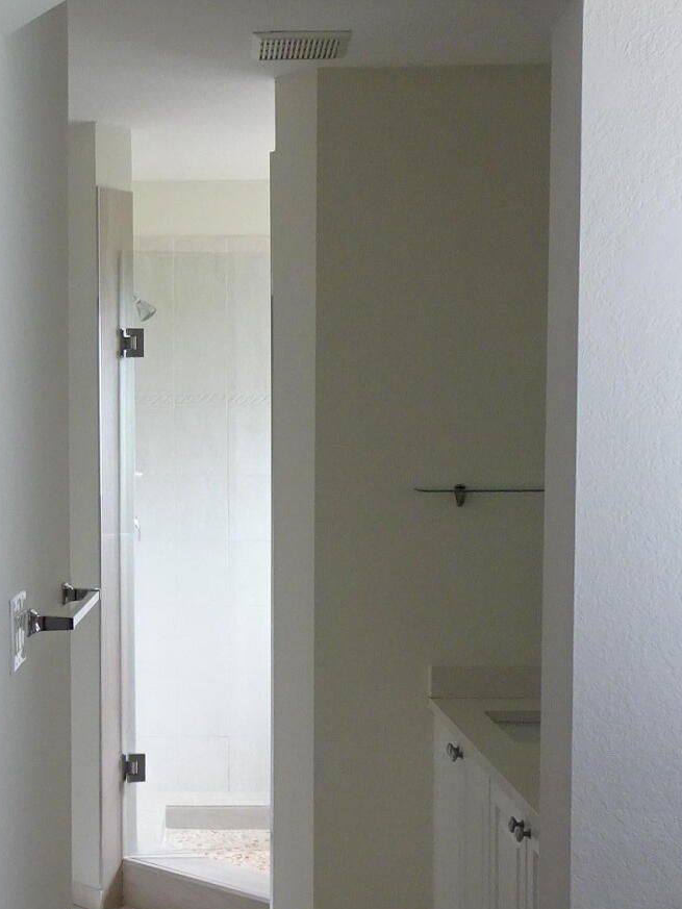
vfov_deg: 34.8
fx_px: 1444
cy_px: 558
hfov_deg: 26.2
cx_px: 172
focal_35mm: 55
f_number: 4.5
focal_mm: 4.1
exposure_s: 1/30
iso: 250
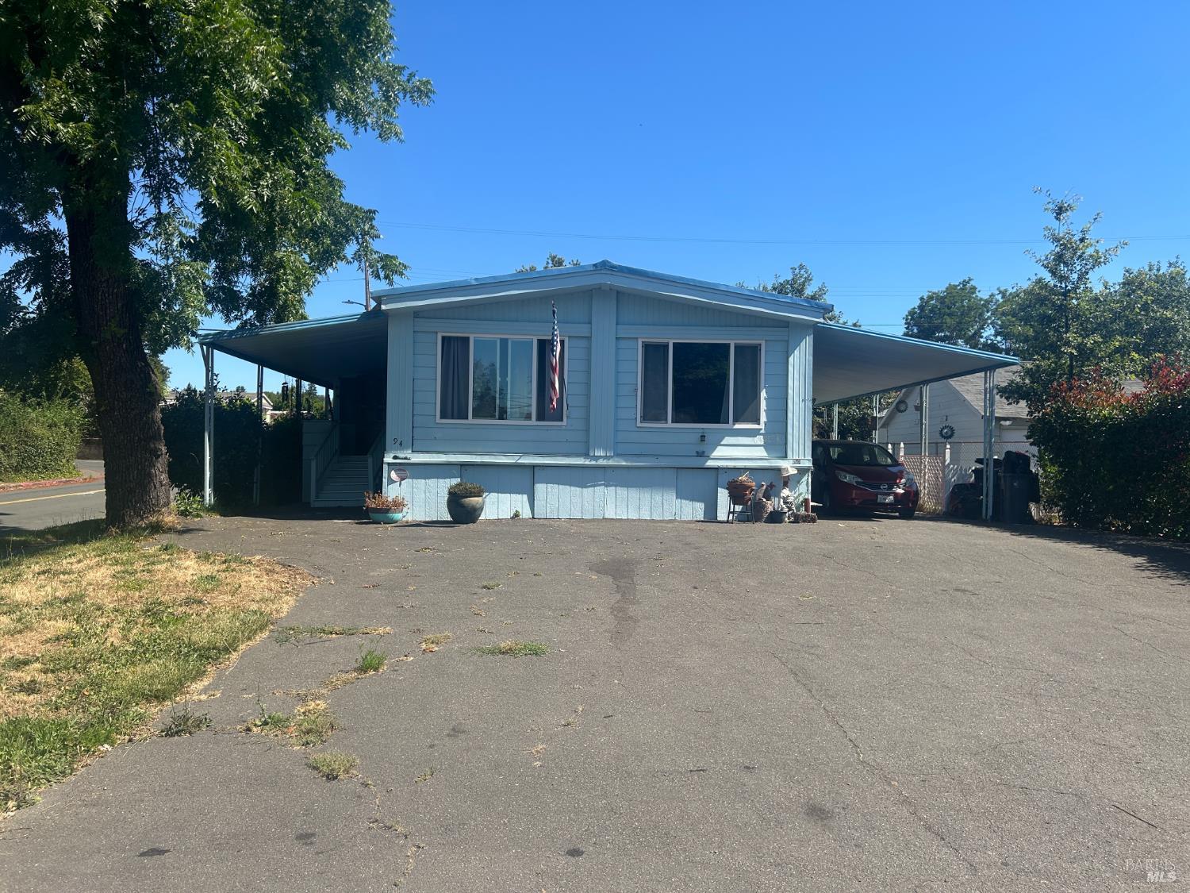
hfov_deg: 67.3
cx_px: 595
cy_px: 446
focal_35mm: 26
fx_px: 894
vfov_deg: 53.1
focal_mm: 5.7
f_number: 1.5
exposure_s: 1/3165
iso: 50
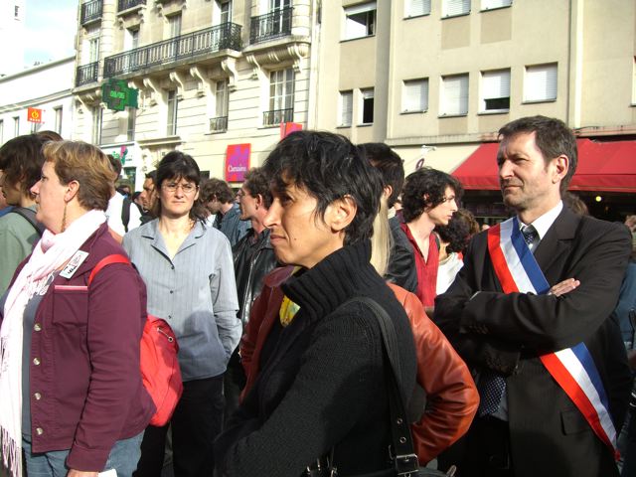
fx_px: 698
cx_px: 318
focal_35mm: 38
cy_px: 238
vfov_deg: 37.7
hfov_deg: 49.0
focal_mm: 6.2
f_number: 2.7
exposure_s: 1/320
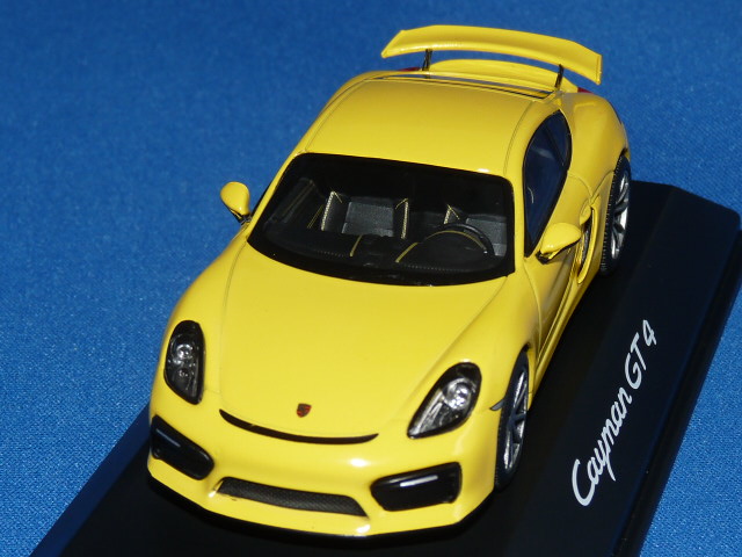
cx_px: 371
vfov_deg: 12.9
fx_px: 2465
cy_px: 278
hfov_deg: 17.1
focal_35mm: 115
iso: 100
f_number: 4
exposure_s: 1/60
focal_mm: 11.5
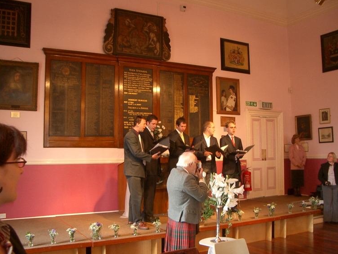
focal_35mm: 37
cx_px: 178
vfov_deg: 38.7
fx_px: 361
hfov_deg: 50.1
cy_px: 131
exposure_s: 1/8
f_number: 2.6
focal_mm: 5.8
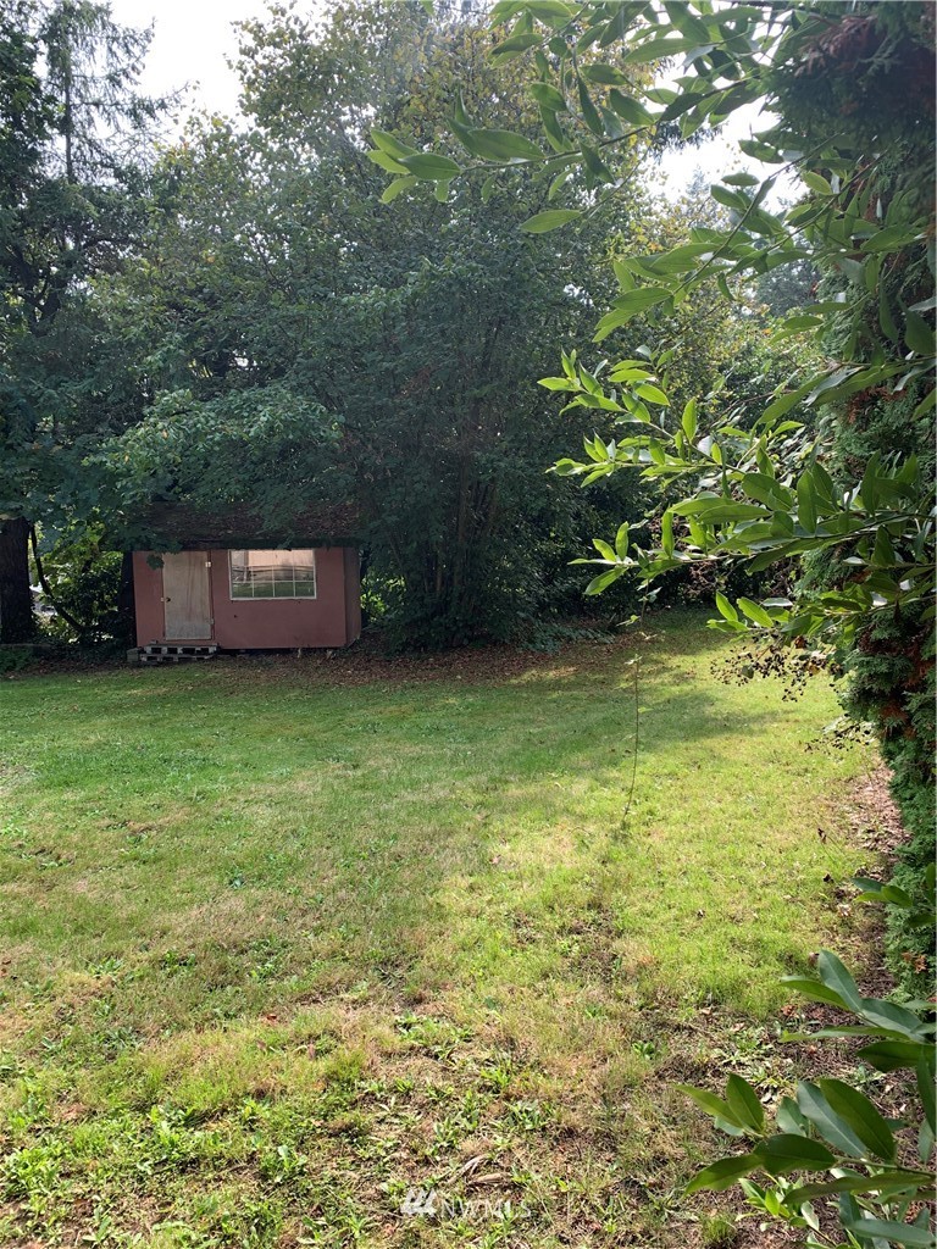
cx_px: 468
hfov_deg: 53.1
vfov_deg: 67.3
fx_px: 938
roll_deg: +0.0
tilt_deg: -5.2
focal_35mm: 26
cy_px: 624
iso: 25
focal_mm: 4.25
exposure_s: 1/285
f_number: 1.8
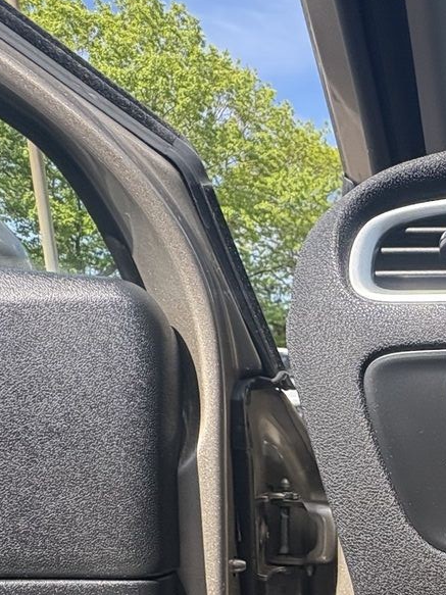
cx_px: 588
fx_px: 705
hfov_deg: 28.5
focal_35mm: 41
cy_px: 537
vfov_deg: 42.0
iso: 64
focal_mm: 2.22
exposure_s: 1/556
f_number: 2.2
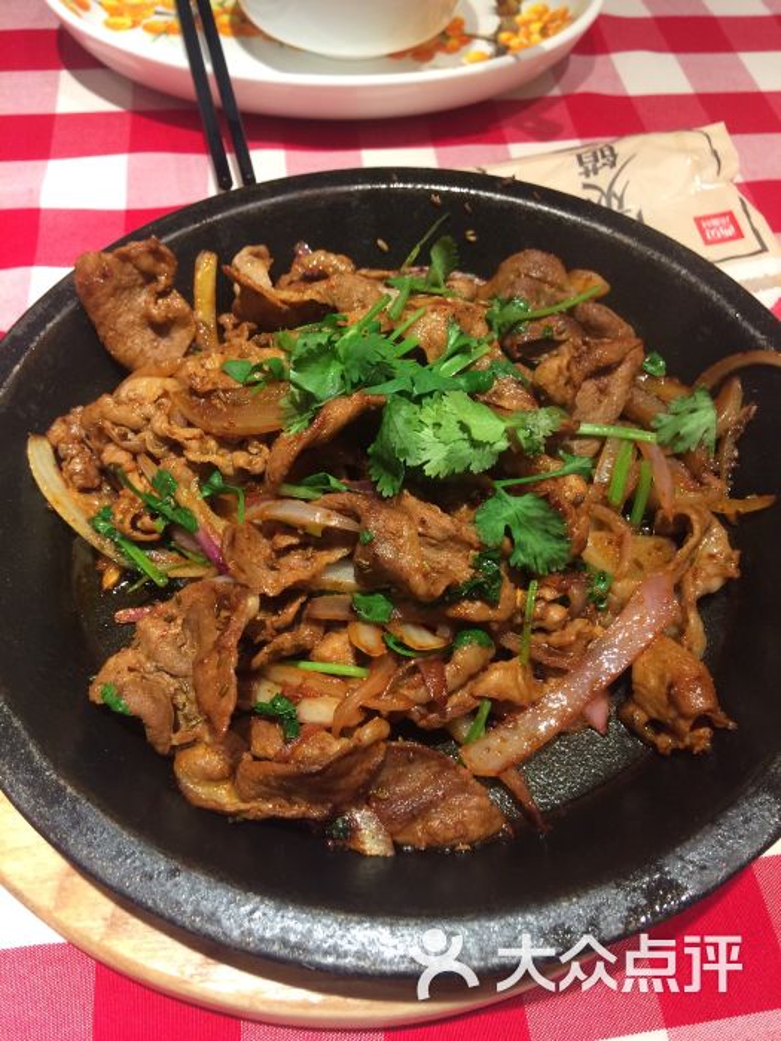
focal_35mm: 29
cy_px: 520
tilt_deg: -57.1
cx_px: 390
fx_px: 872
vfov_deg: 61.7
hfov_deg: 48.2
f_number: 2.2
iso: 50
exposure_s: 1/33
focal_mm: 4.15
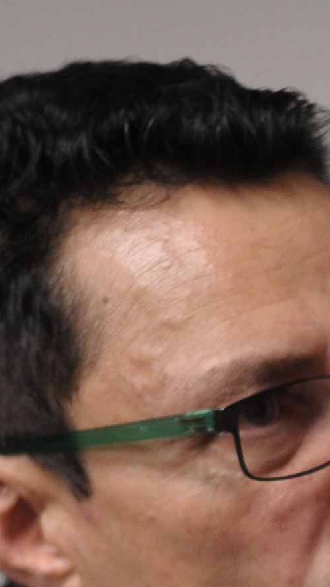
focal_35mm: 252
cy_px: 824
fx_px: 3922
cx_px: 716
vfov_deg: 8.4
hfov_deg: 4.7
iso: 1250
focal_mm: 50
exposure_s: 1/640
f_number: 1.6
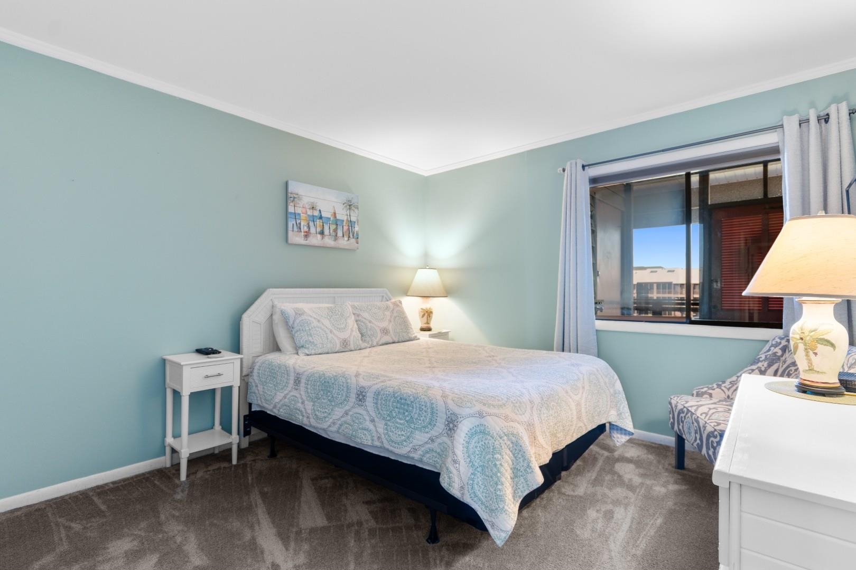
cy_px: 285
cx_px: 428
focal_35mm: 16
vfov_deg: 73.7
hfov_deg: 96.7
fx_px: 380
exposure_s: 1
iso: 100
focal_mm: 11
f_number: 4.8
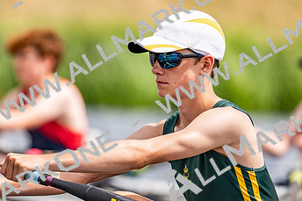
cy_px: 128
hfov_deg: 2.0
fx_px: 8485
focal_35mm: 1012
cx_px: 91
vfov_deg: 1.4
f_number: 4.5
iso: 250
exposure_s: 1/2500
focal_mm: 400
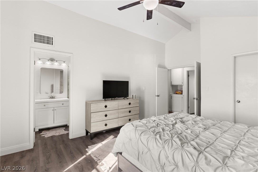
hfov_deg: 93.3
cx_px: 129
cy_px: 86
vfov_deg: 70.4
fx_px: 122
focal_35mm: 17
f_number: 8
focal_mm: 17
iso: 400
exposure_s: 1/40
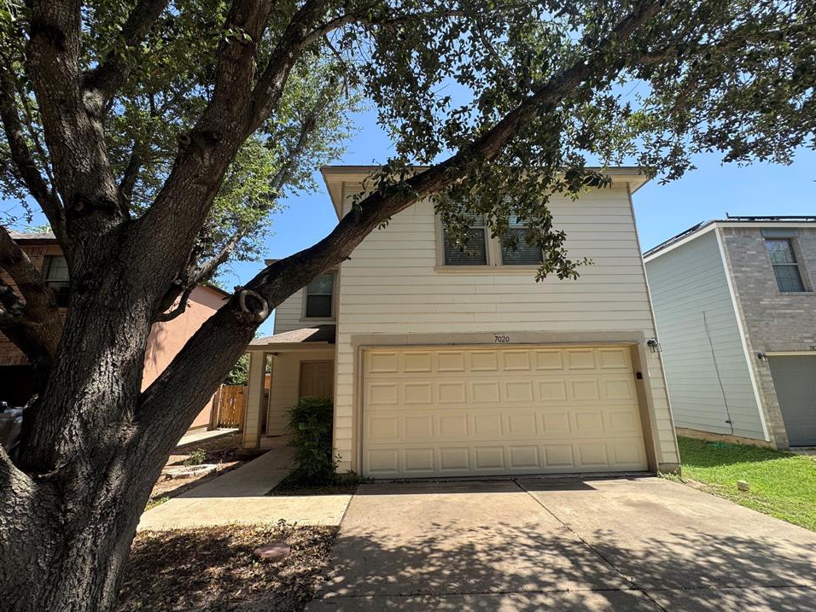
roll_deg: +0.6
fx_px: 354
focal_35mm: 15
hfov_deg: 98.2
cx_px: 415
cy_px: 298
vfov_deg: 81.7
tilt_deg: +14.8
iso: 40
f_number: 2.2
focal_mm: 2.22
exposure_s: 1/578
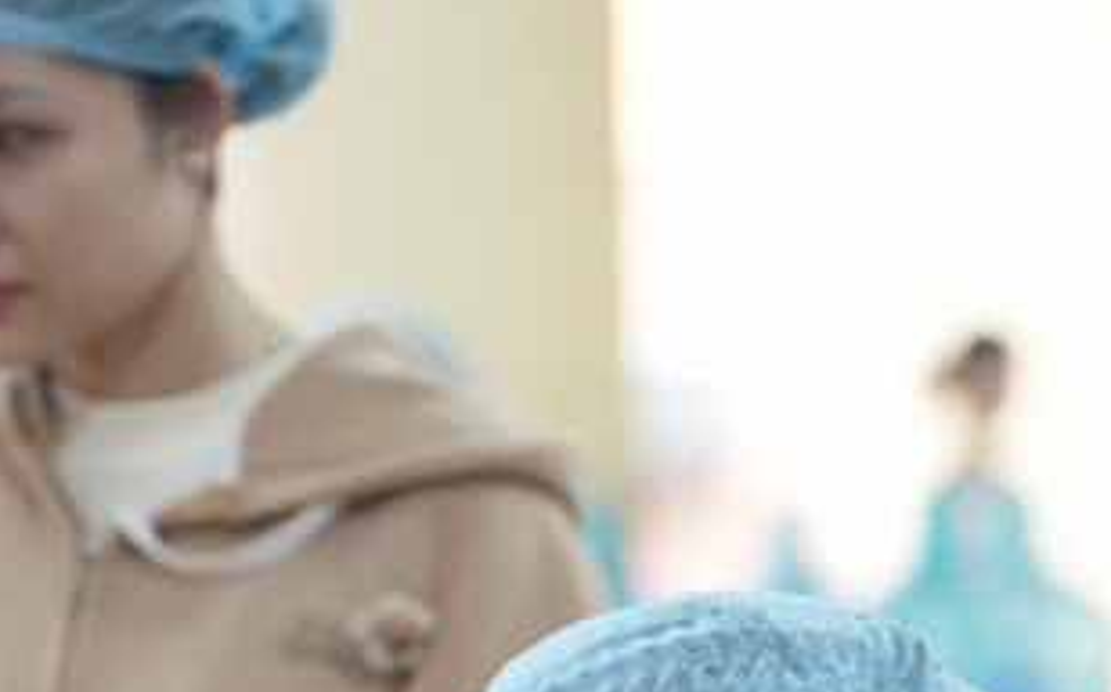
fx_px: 10741
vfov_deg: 3.7
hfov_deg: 5.9
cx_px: 584
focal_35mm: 355
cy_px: 1454
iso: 4000
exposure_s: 1/125
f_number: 2.8
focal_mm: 110
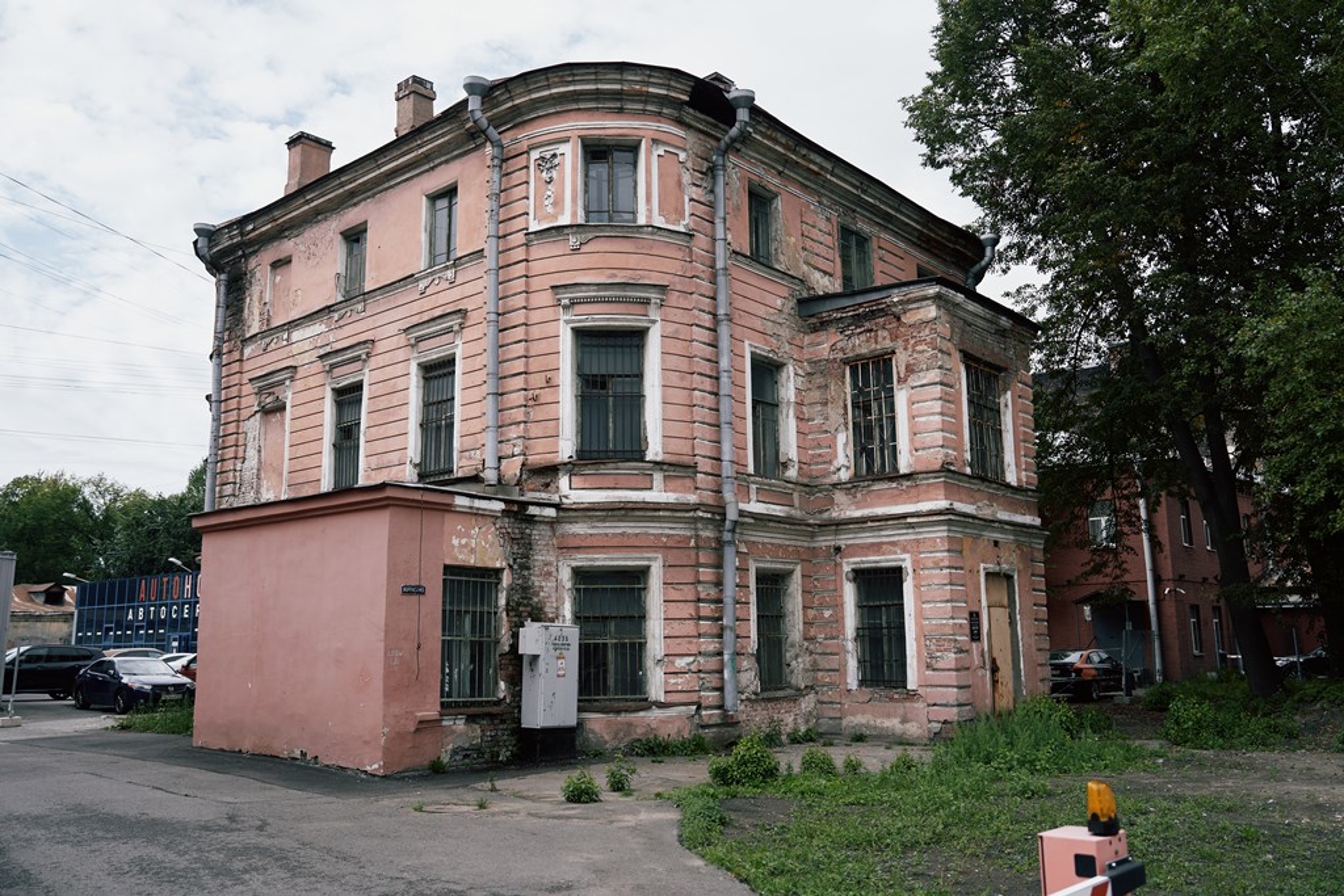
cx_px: 672
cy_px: 448
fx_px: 1120
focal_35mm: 30
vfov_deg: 43.6
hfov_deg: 61.9
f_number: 2.8
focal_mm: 30
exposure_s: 1/500
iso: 50
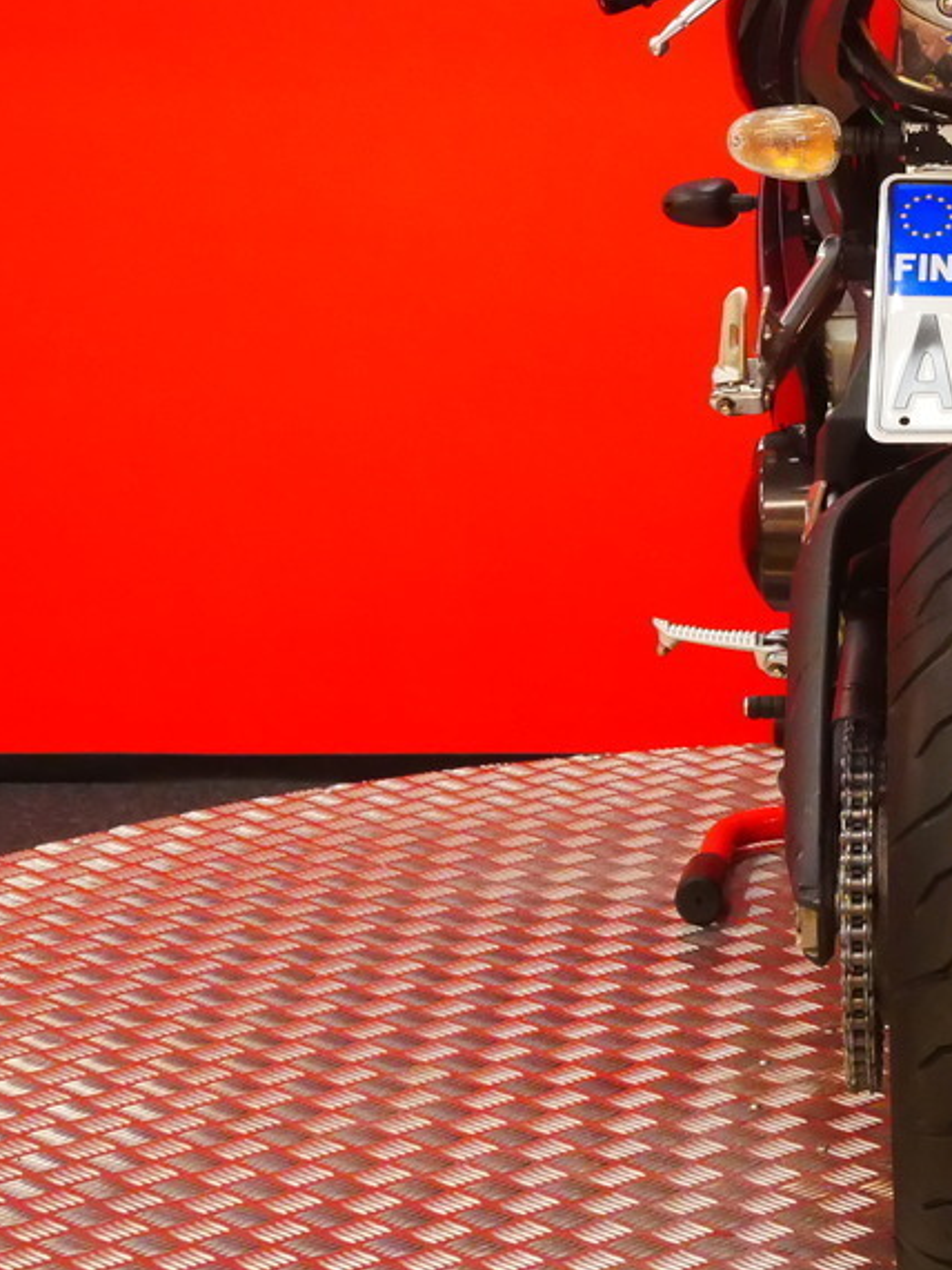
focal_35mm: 126
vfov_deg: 15.5
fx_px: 4622
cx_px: 1008
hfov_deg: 11.6
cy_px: 234
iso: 2500
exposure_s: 1/125
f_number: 5.2
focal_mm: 25
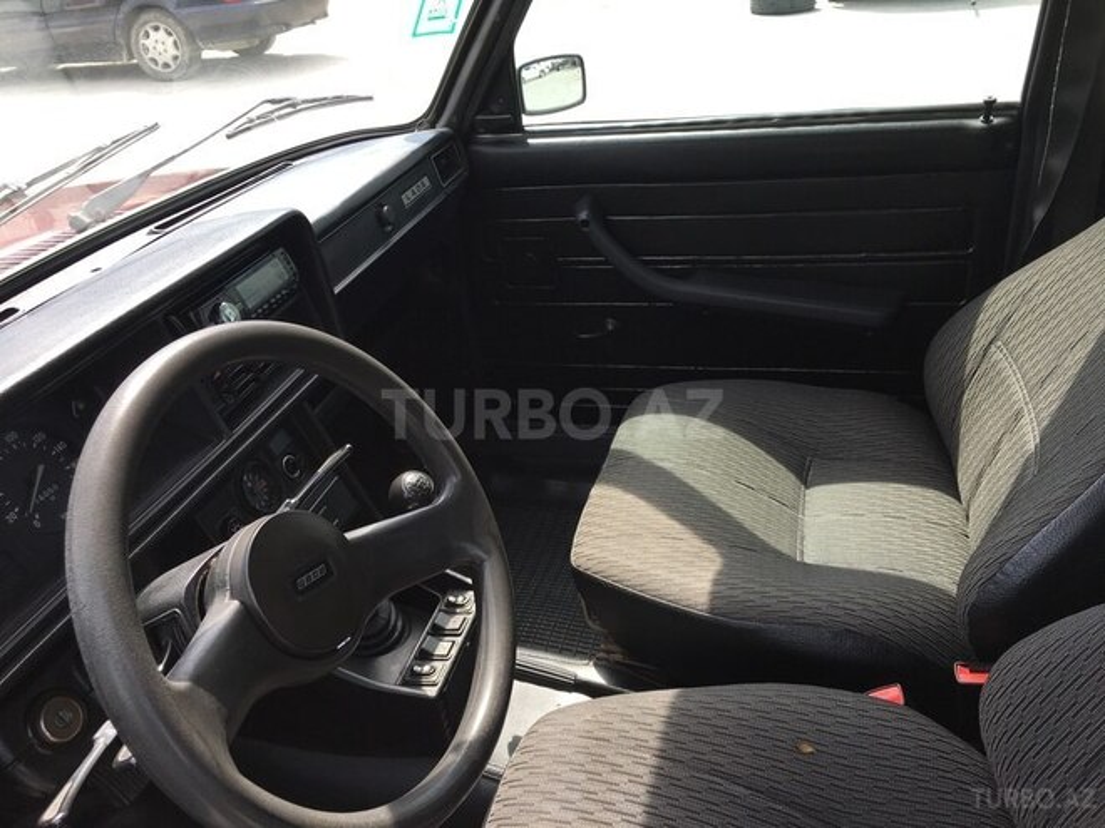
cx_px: 552
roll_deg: +6.6
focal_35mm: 29
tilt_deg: -29.7
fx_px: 926
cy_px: 414
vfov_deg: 48.2
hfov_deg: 61.7
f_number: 2.2
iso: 25
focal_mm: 4.15
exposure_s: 1/174
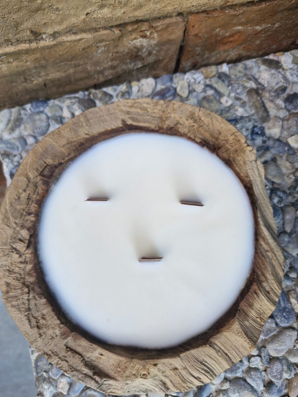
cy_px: 198
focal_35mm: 23
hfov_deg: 58.9
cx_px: 149
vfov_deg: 73.9
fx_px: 264
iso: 100
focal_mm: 5.54
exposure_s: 1/180
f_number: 1.8
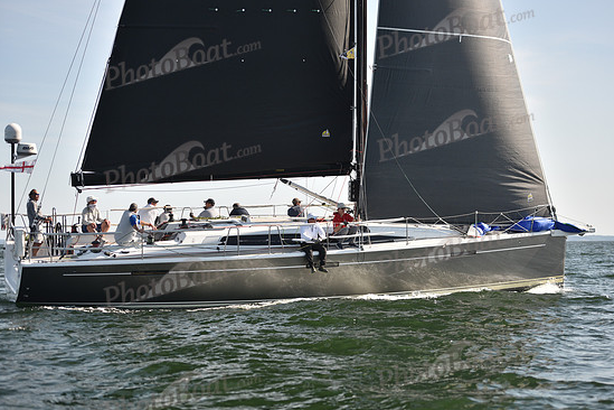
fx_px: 1262
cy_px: 207
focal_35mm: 74
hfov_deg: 27.3
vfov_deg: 18.4
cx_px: 320
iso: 250
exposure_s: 1/1250
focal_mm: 70
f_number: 2.8
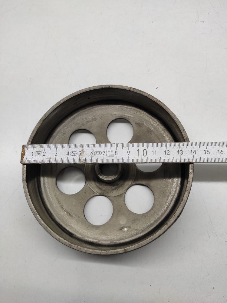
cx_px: 114
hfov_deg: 53.1
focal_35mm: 26
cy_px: 152
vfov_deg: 67.3
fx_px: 227
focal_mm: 4.77
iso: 267
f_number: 1.75
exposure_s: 1/100
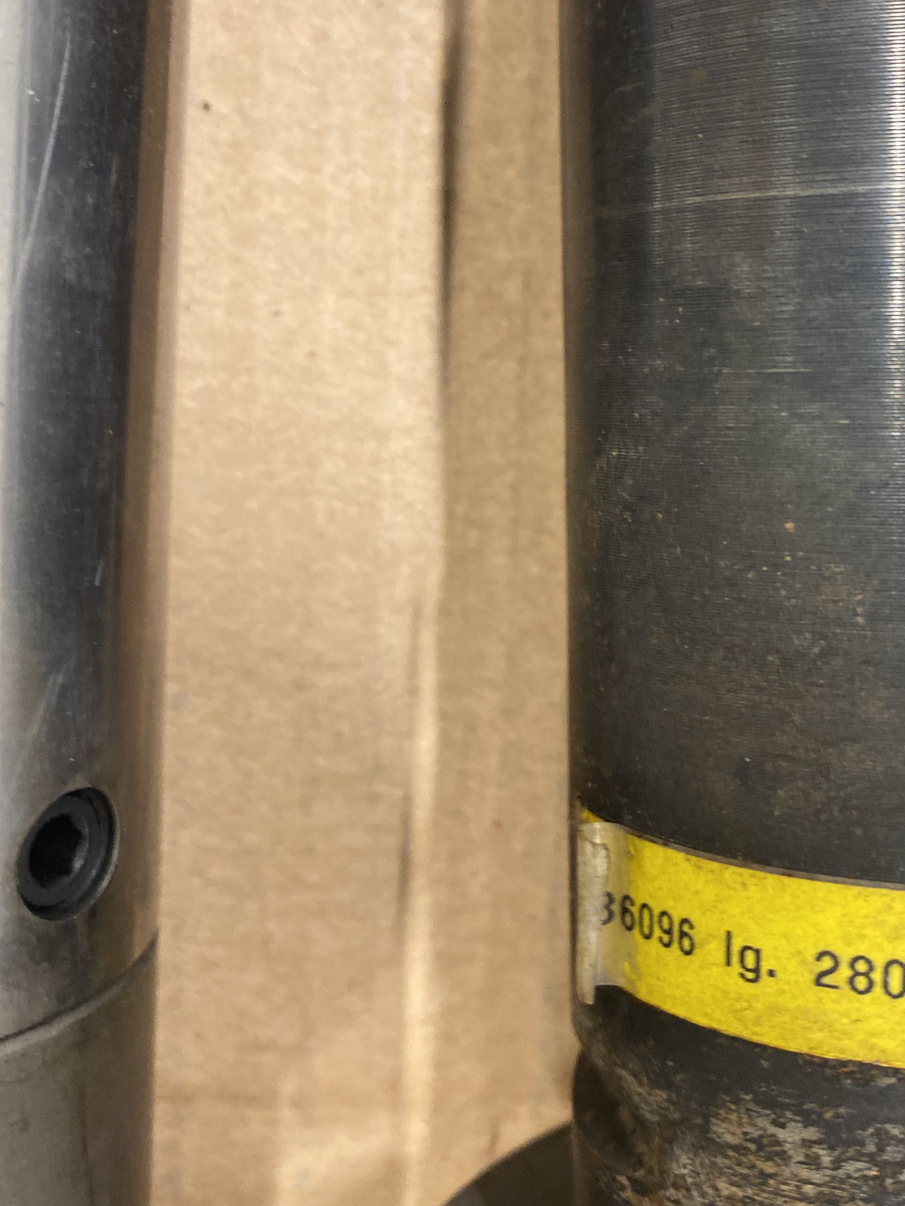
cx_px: 698
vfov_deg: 45.6
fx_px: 1429
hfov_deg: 34.3
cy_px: 491
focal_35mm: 41
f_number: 1.8
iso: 200
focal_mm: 4.25
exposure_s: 1/60
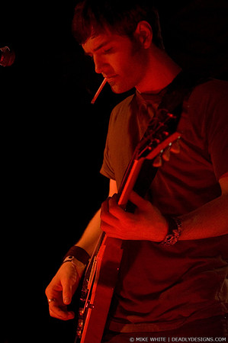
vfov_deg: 19.5
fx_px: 1000
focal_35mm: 105
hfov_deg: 13.0
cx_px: 114
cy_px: 172
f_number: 2.8
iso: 800
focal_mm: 70
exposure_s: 1/50
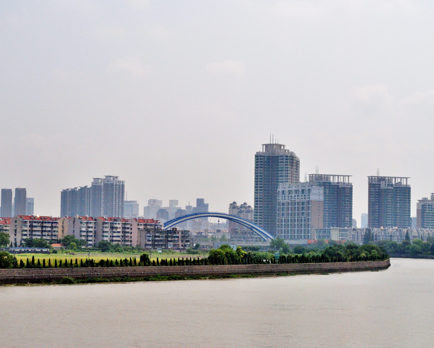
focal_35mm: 94
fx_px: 1202
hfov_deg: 20.5
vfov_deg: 16.4
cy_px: 175
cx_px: 224
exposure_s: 1/2000
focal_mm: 55
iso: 400
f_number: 11
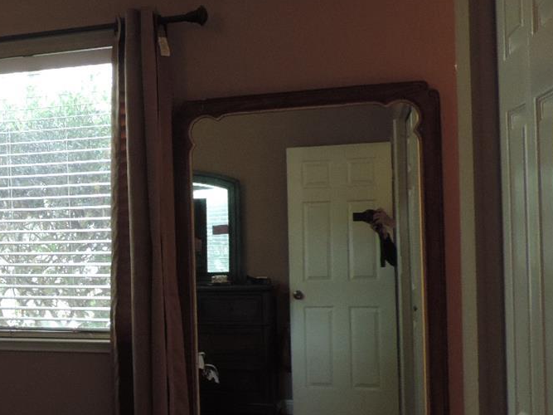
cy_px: 245
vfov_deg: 27.0
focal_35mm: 54
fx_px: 863
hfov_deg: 32.1
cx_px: -27
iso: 400
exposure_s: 1/25
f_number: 3
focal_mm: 4.3
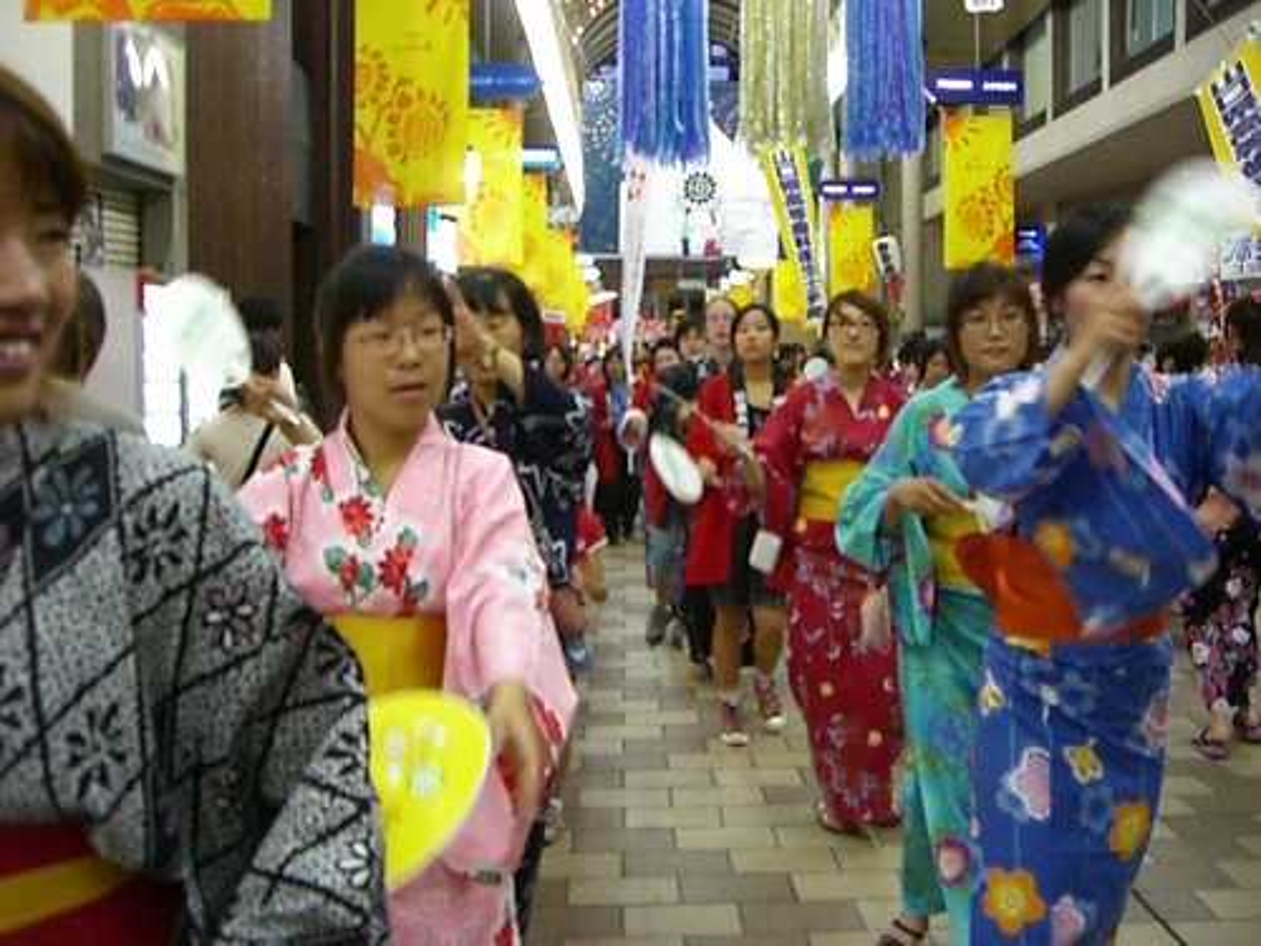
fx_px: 1384
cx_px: 630
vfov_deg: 37.7
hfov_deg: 49.0
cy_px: 473
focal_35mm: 38
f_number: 2.7
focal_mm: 6.2
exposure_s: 1/60
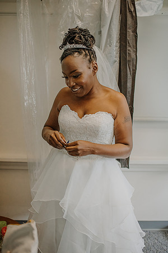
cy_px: 126
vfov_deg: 54.4
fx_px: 245
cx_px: 84
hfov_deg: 37.9
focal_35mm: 35
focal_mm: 35
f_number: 2.2
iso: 1600
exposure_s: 1/1000
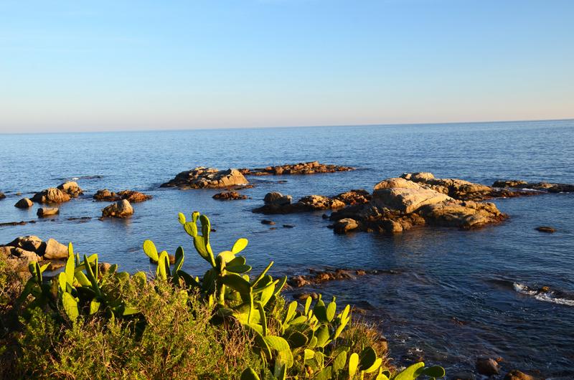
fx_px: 597
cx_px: 287
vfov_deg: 35.3
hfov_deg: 51.4
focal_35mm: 38
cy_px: 190
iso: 320
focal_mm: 25
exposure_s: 1/100
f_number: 9
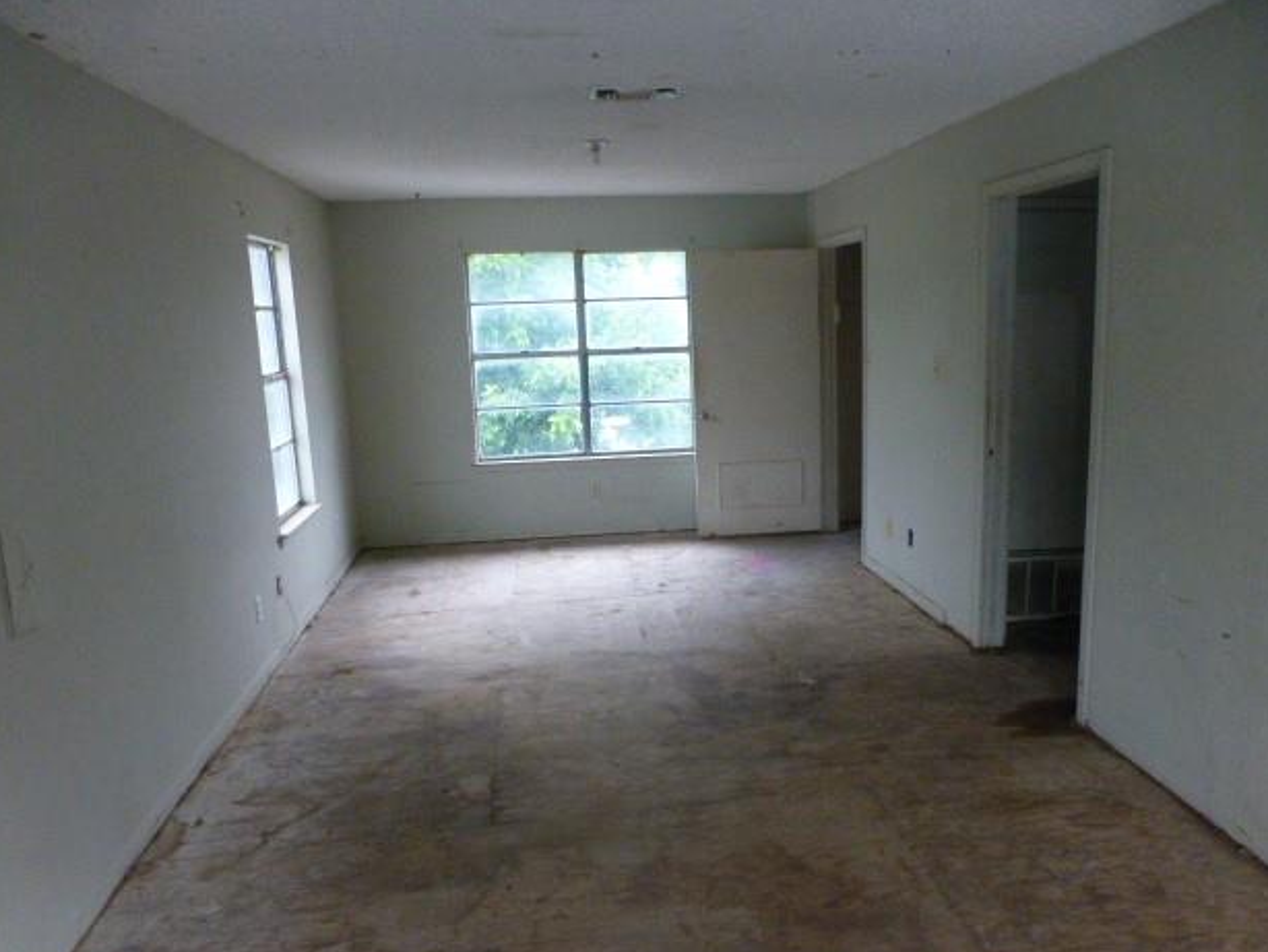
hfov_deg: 69.4
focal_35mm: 25
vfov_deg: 54.9
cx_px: 653
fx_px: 916
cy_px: 479
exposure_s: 1/250
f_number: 3.3
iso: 800
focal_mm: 4.3
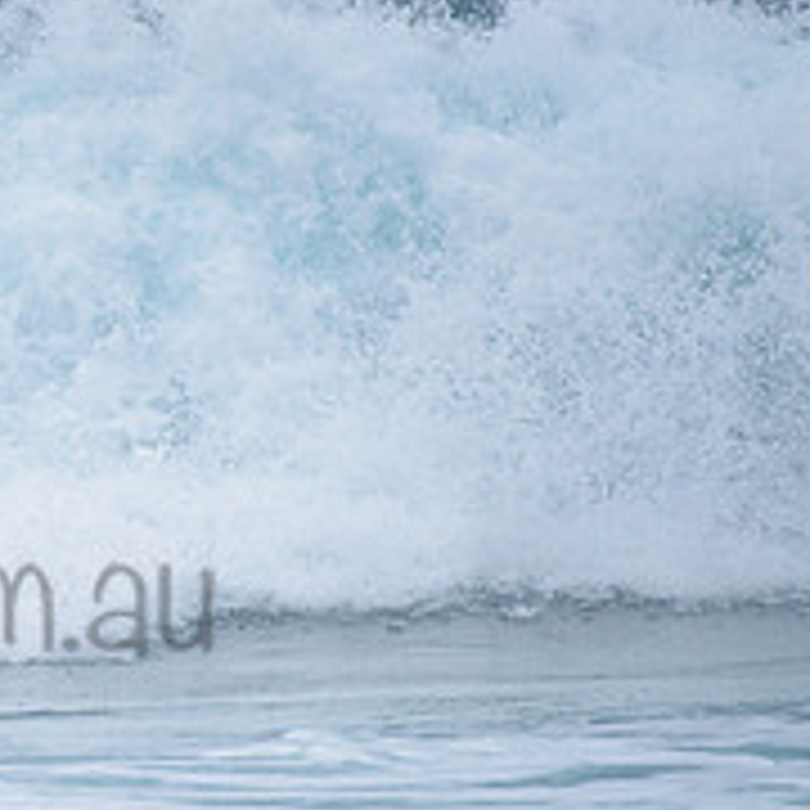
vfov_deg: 1.3
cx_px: -261
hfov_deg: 1.3
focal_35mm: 1372
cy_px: 547
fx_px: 36322
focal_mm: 500
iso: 250
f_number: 5.6
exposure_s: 1/2000
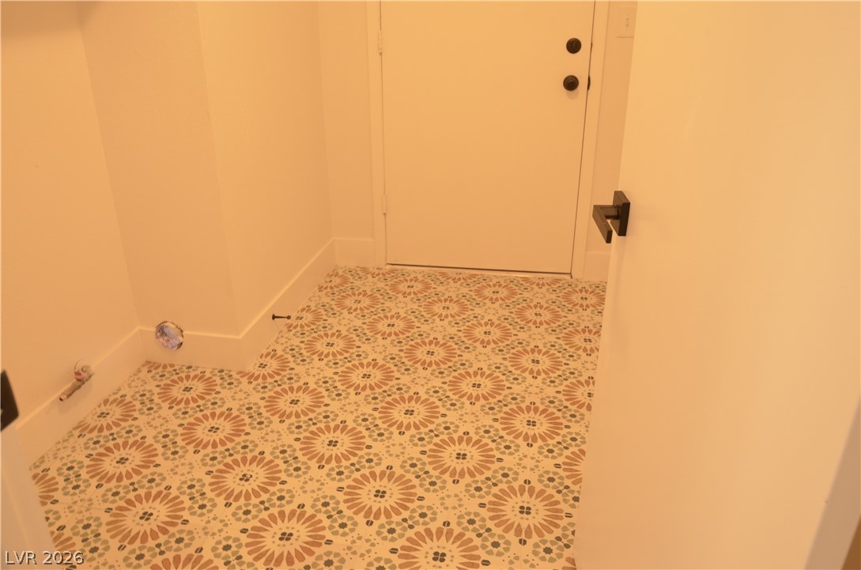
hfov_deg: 67.5
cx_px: 430
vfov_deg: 47.7
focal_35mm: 27
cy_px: 285
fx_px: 644
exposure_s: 1/30
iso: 800
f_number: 3.5
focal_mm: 18
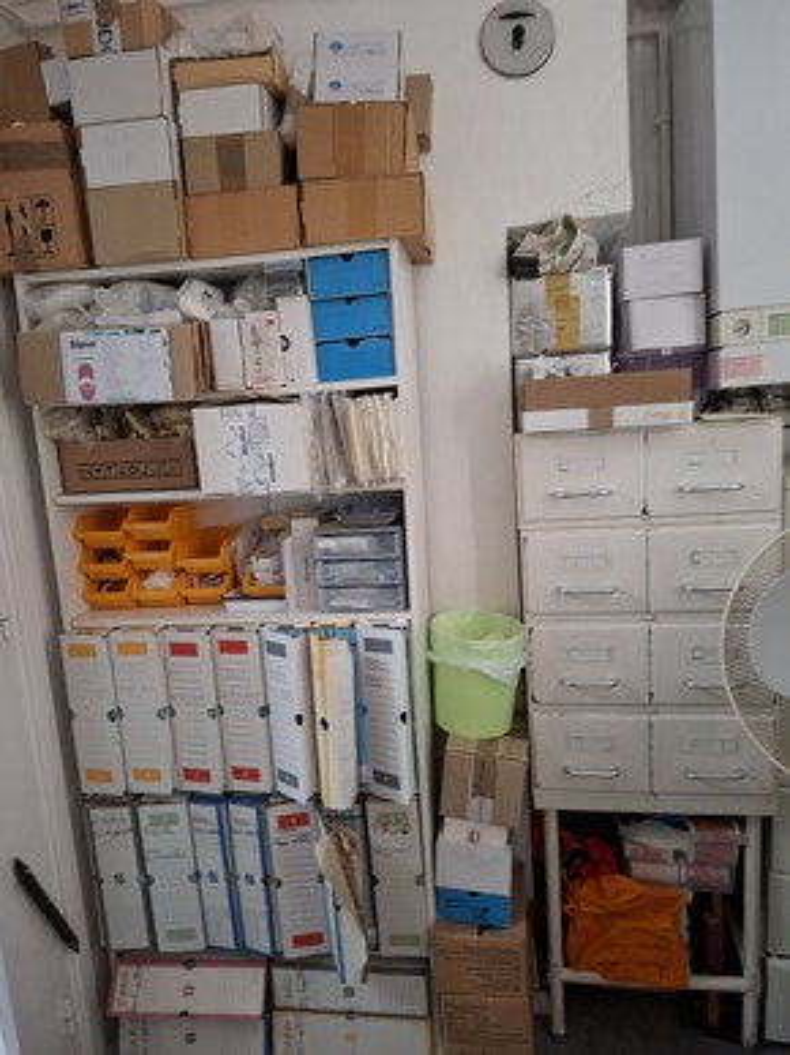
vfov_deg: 73.9
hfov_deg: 58.9
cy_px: 528
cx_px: 395
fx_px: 700
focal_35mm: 23
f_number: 1.8
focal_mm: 5.54
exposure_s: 1/25
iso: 640
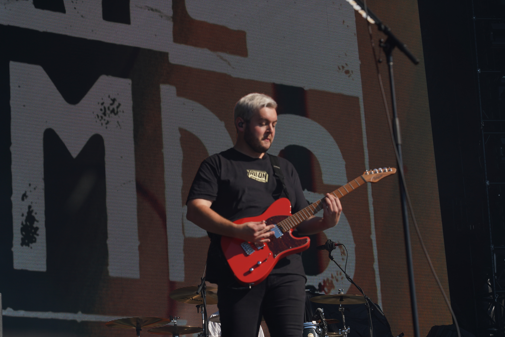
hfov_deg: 18.6
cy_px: 176
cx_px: 256
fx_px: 1543
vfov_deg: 12.5
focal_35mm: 110
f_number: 8
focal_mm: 105
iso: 100
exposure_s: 1/500
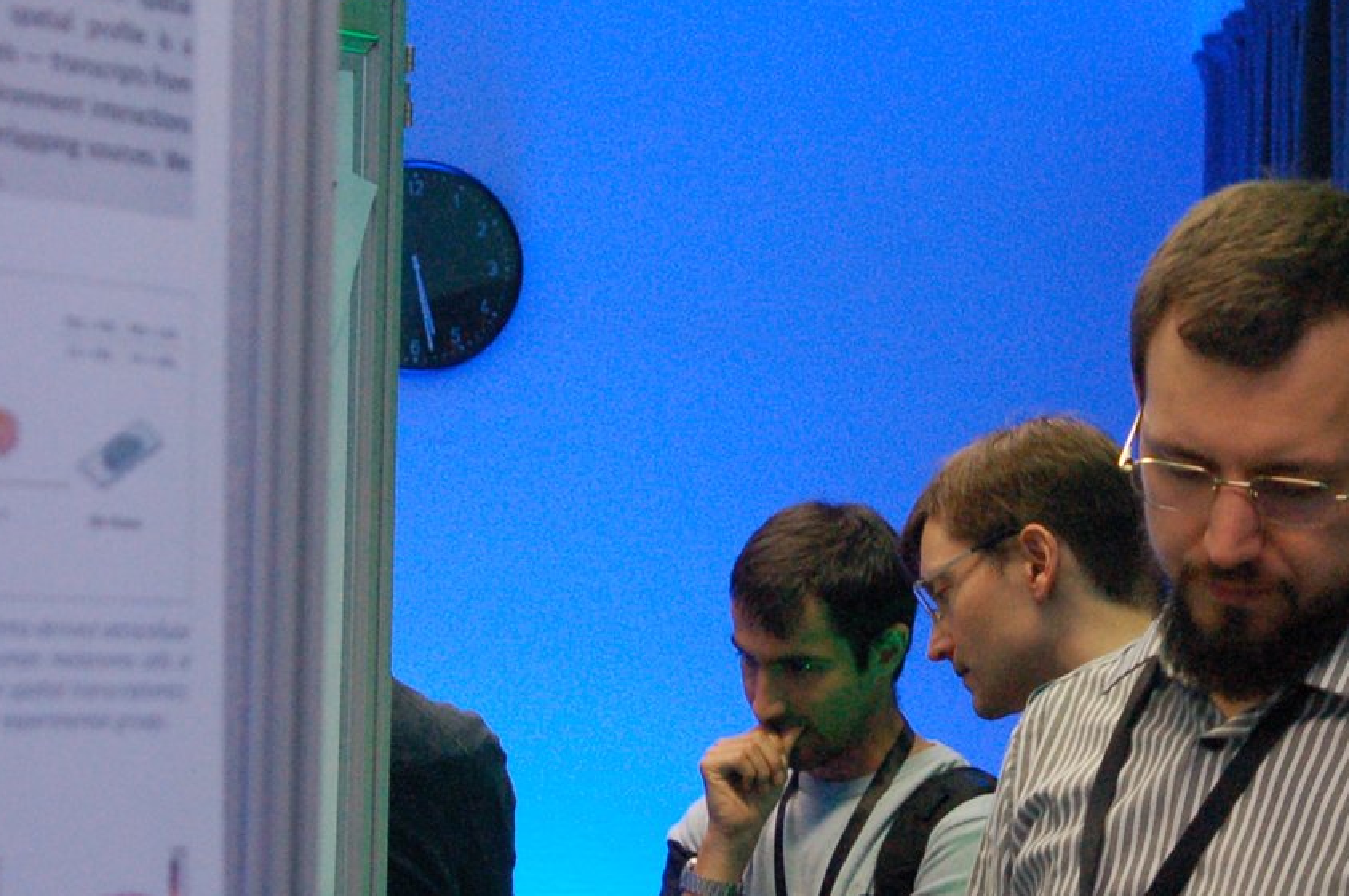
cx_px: 735
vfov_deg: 12.4
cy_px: 428
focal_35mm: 110
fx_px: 4125
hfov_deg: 18.6
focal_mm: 31
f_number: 5
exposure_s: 1/125
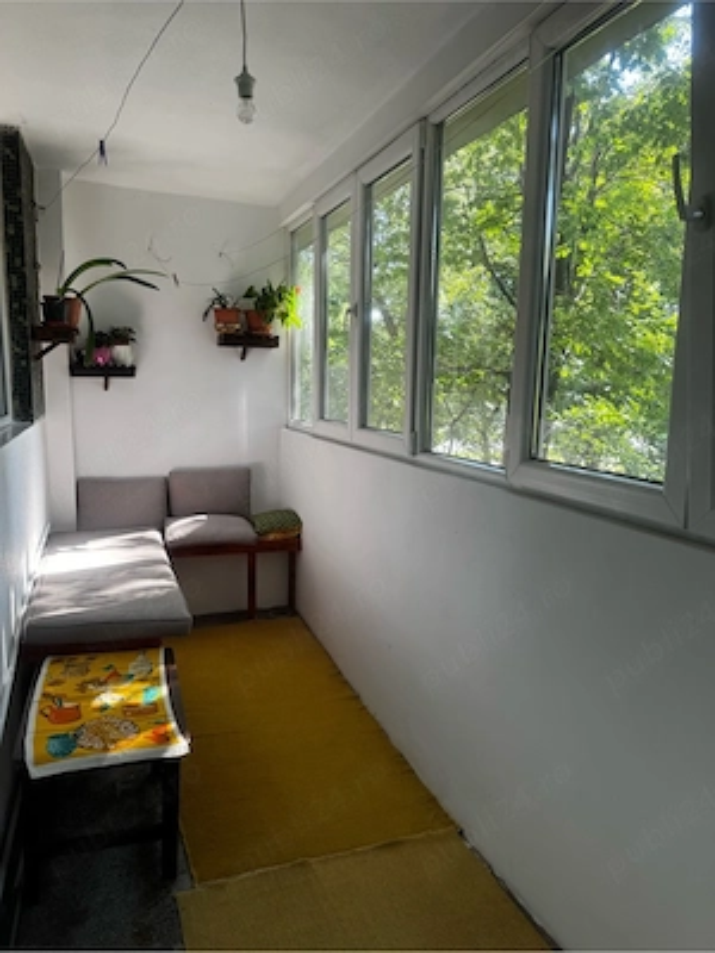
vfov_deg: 71.6
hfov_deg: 56.8
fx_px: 661
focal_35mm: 24
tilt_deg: -8.7
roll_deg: -0.6
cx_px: 358
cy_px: 476
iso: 100
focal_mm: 6.76
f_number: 1.78
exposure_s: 1/121
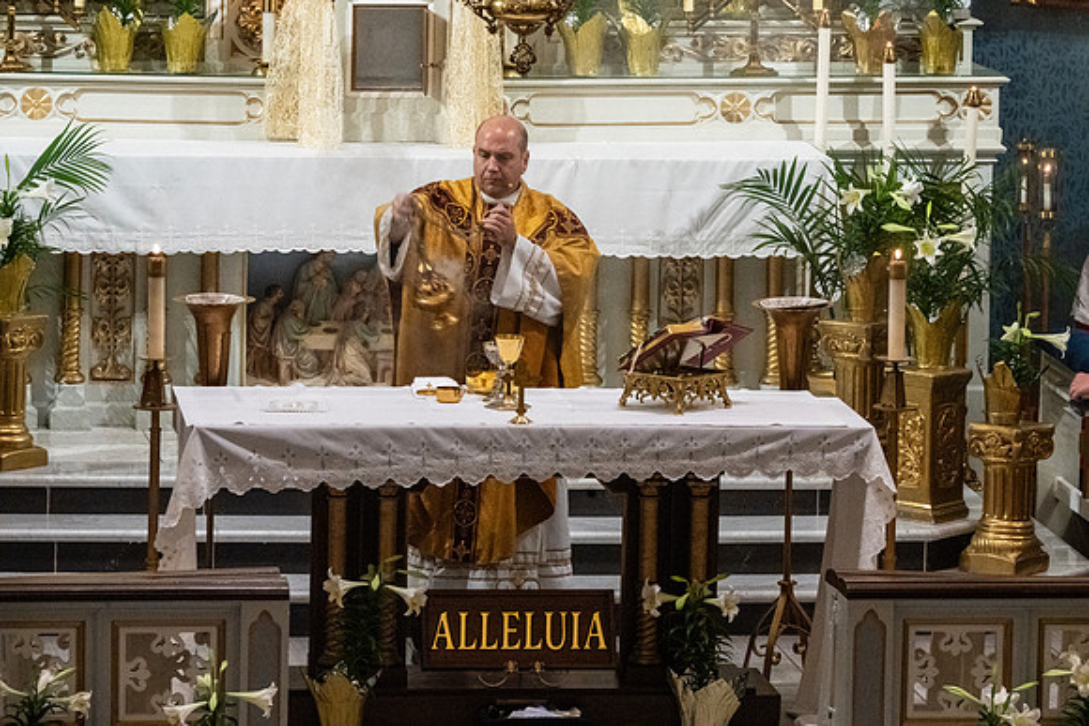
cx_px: 626
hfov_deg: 9.0
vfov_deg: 6.0
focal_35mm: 230
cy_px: 309
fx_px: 6953
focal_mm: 200
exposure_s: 1/60
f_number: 14
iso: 5000
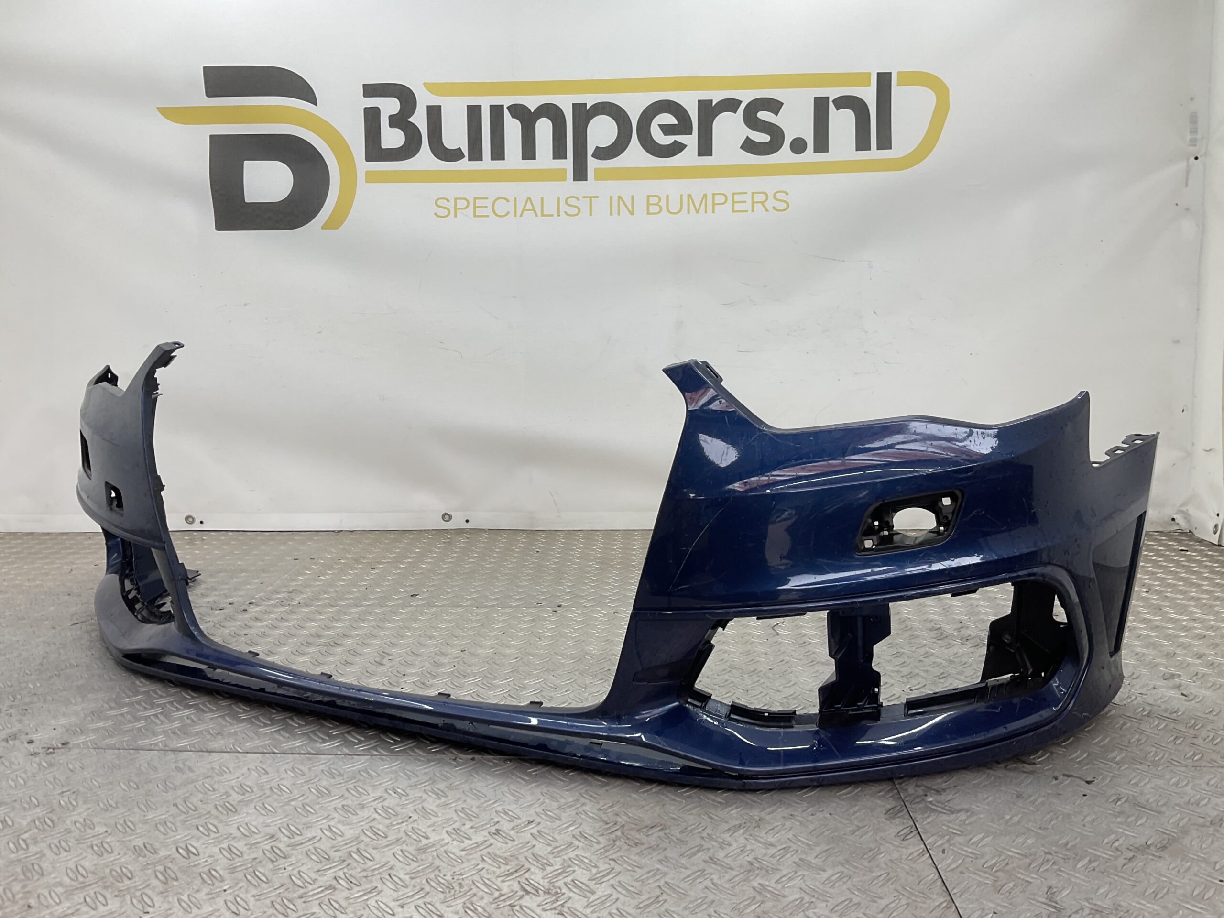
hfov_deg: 61.7
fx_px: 1025
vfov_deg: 48.2
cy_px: 459
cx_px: 612
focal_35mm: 29
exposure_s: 1/120
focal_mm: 3
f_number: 1.8
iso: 20
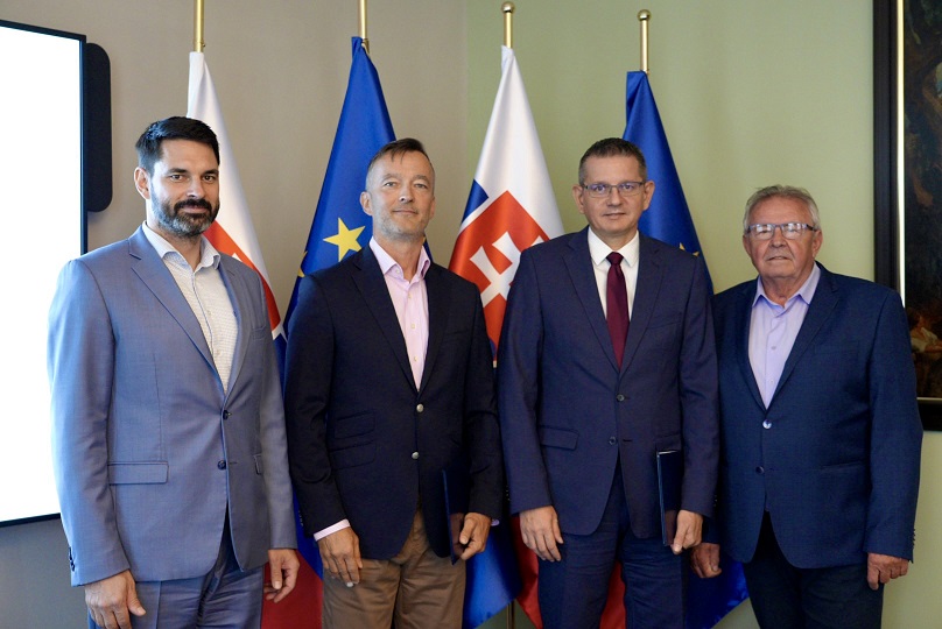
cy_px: 314
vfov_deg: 28.7
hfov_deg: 41.9
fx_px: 1231
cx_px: 471
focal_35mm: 47
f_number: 4
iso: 5000
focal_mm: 47
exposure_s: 1/160
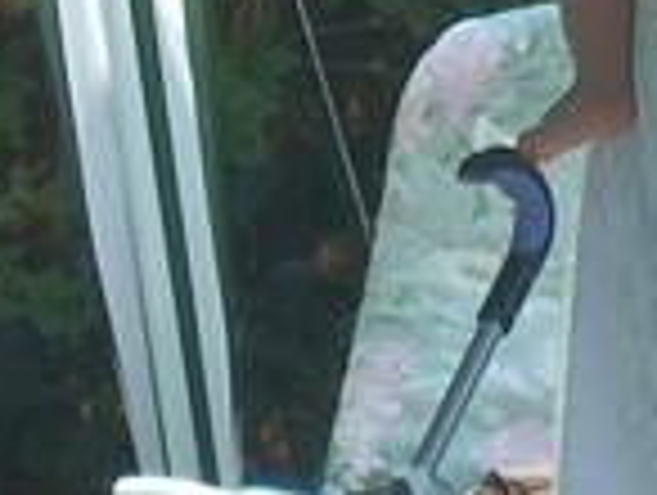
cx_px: 754
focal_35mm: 357
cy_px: -310
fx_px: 6787
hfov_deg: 5.5
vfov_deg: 4.1
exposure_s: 1/160
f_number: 4.4
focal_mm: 14.6
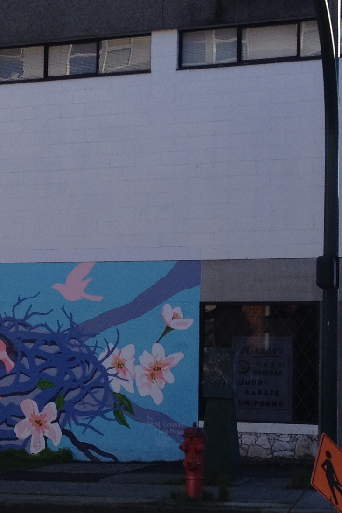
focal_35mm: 108
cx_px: -51
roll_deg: -2.0
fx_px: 1539
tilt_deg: +0.1
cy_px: 305
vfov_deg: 18.9
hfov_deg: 12.4
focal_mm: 4.28
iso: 50
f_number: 2.4
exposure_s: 1/606
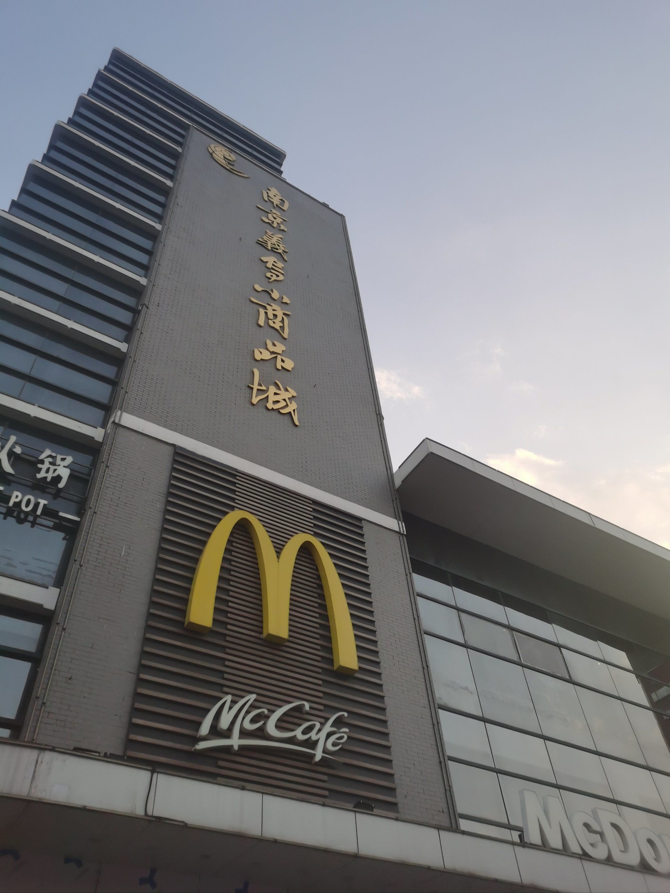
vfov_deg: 65.3
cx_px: 335
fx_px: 697
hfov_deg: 51.4
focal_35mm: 27
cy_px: 446
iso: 50
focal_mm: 5.58
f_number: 1.8
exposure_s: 1/909
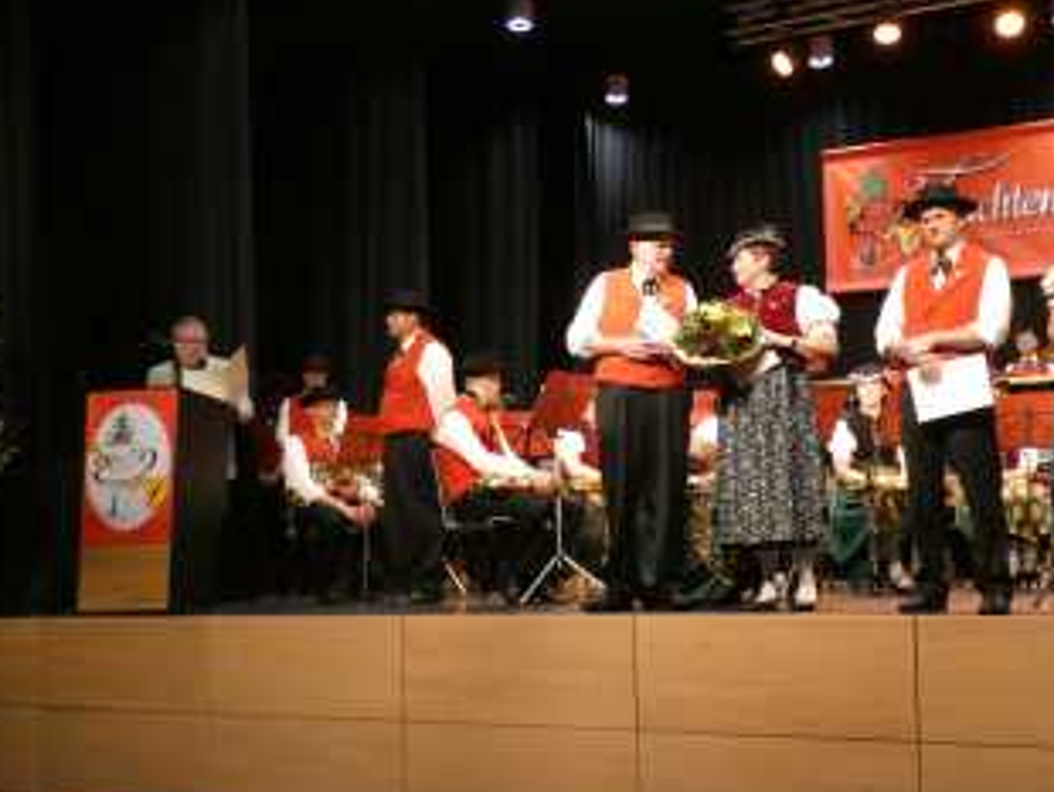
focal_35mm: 40
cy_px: 418
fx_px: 1219
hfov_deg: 46.4
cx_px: 656
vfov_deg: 36.0
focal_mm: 5.5
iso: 800
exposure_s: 1/80
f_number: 3.3
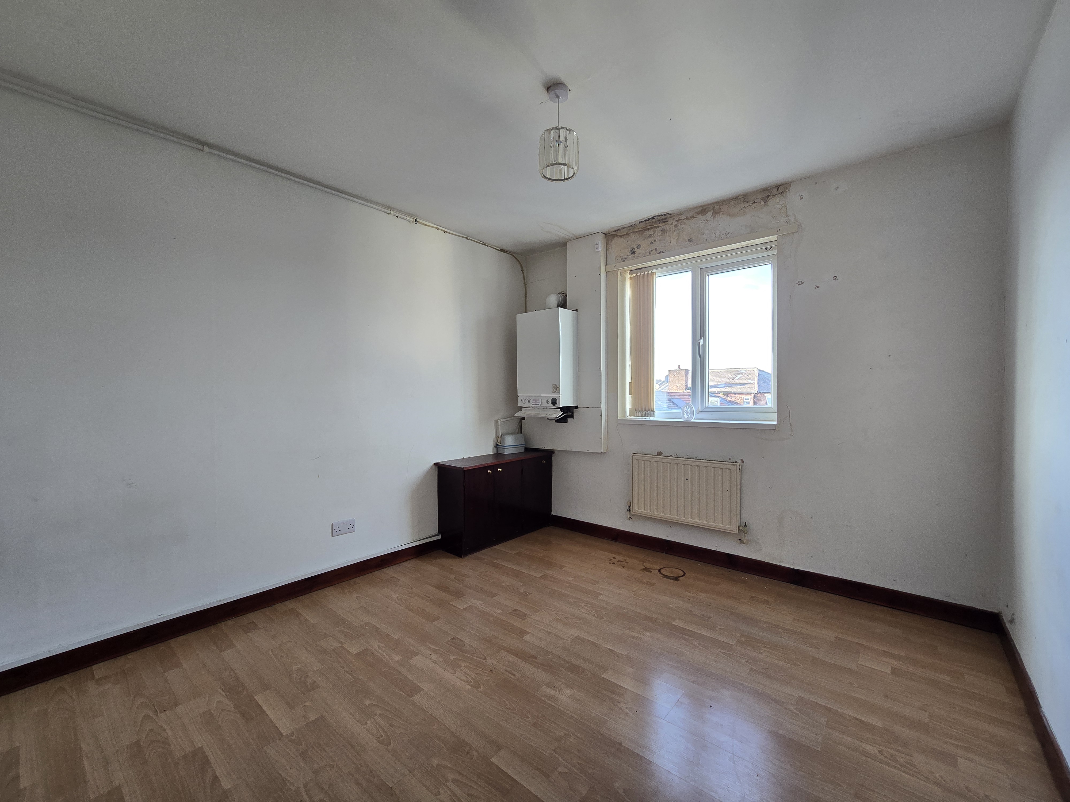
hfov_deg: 106.2
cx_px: 535
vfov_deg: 89.9
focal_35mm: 13
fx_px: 402
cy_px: 401
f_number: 2.2
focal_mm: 2.2
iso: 80
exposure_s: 1/50
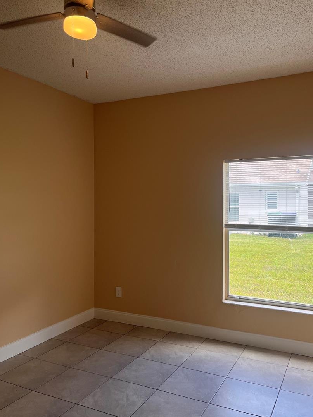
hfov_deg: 48.2
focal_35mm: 29
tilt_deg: -1.3
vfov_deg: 61.7
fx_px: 350
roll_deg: +0.3
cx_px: 171
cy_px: 207
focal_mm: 5.1
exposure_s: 1/295
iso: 50
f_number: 1.6
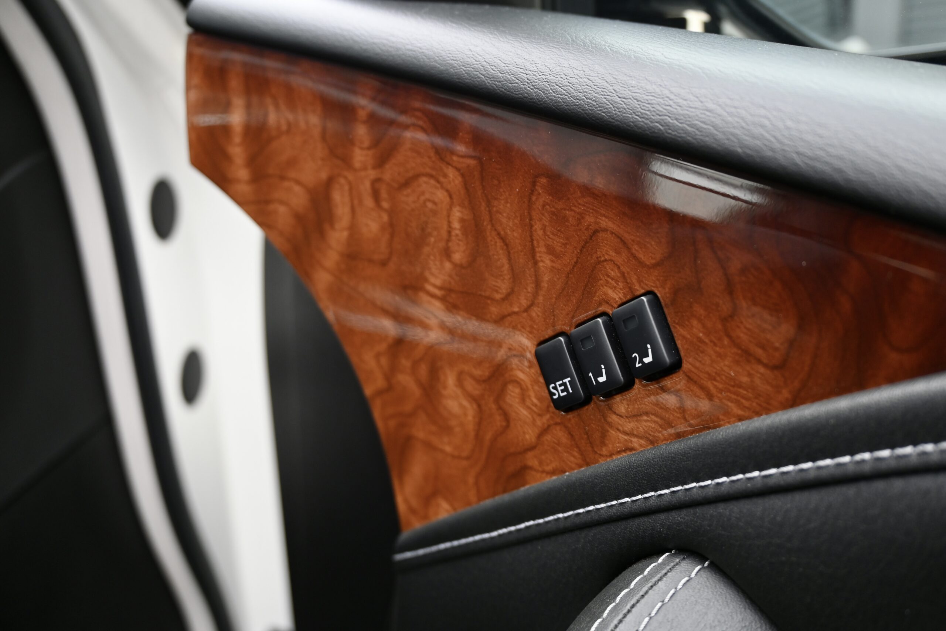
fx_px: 966
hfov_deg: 52.2
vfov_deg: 36.2
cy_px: 316
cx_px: 473
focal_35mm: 37
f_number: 4.2
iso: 320
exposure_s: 1/250
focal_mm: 24.5
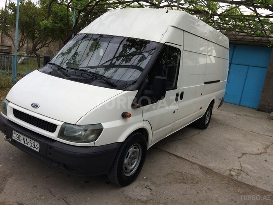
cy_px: 102
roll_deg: -6.3
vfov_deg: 48.2
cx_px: 136
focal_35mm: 29
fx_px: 229
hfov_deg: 61.7
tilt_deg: -10.5
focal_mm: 4.15
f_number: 2.2
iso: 32
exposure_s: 1/1244
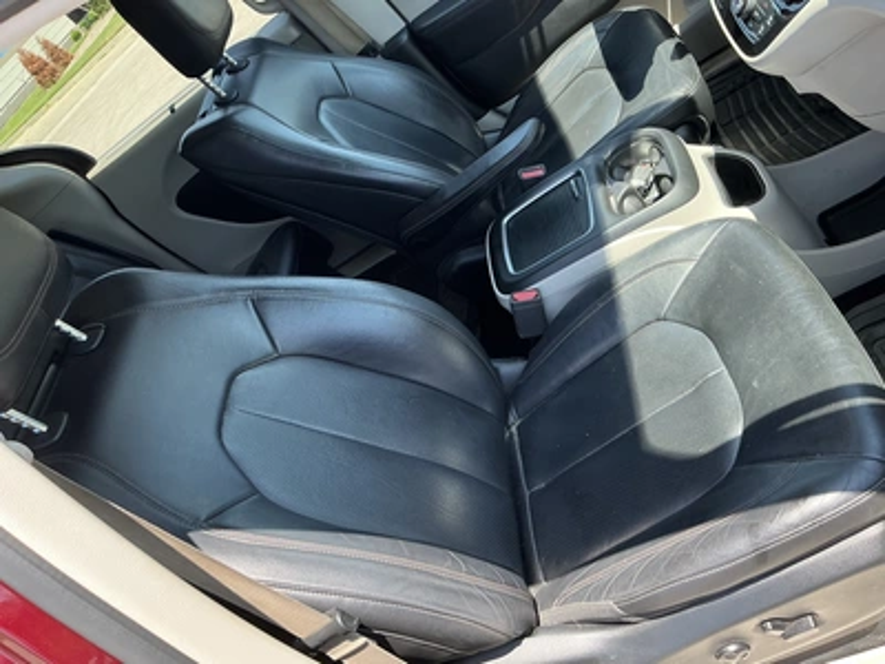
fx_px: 716
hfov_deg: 63.4
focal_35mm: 28
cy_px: 332
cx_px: 442
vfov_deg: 49.7
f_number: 1.8
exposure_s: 1/172
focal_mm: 3
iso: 32
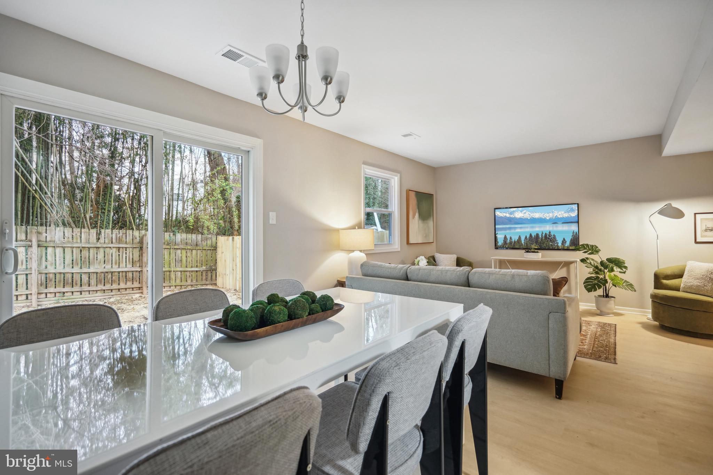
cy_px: 238
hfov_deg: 96.7
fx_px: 317
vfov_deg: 73.7
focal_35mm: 16
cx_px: 356
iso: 500
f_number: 4
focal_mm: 16
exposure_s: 1/40
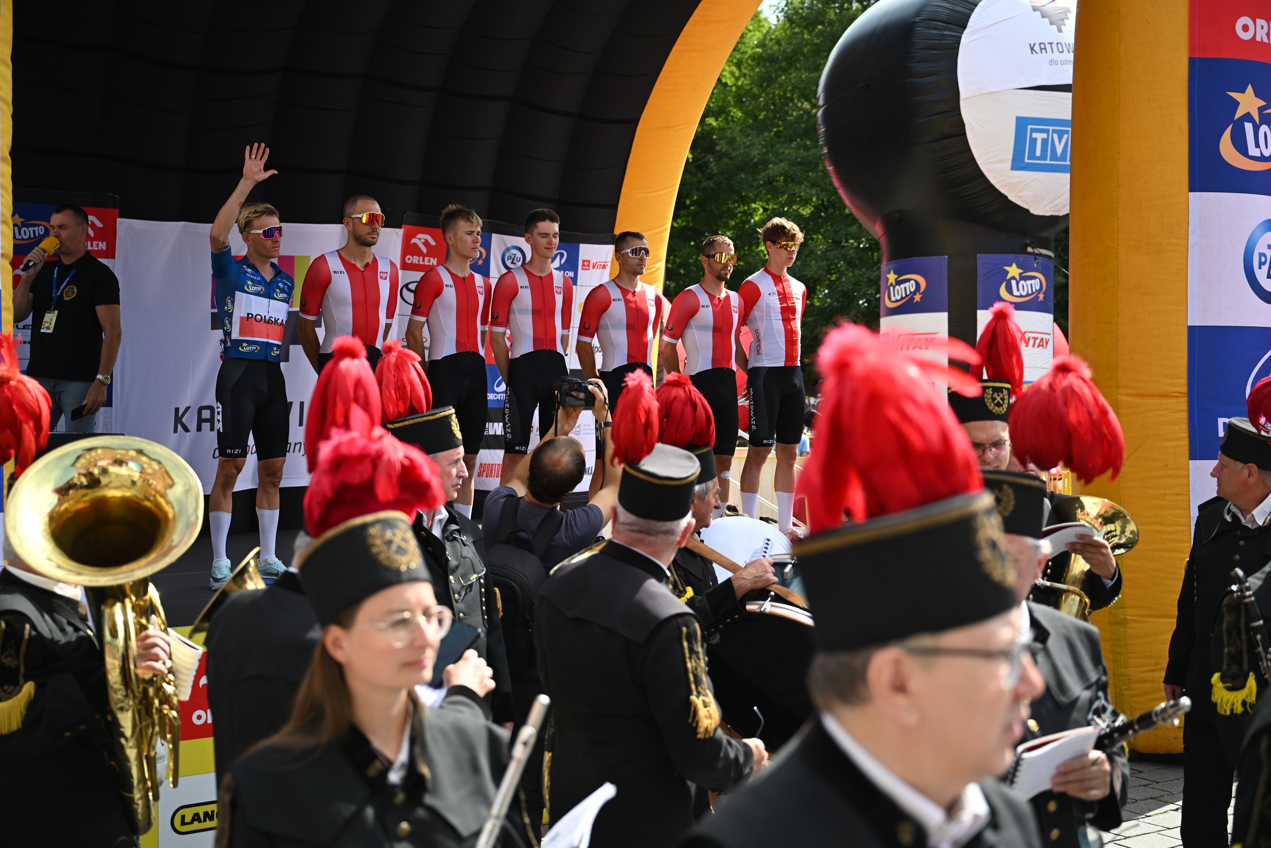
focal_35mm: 45
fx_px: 1589
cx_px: 636
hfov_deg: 43.6
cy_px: 424
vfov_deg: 29.9
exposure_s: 1/2500
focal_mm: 45
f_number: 3.2
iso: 400
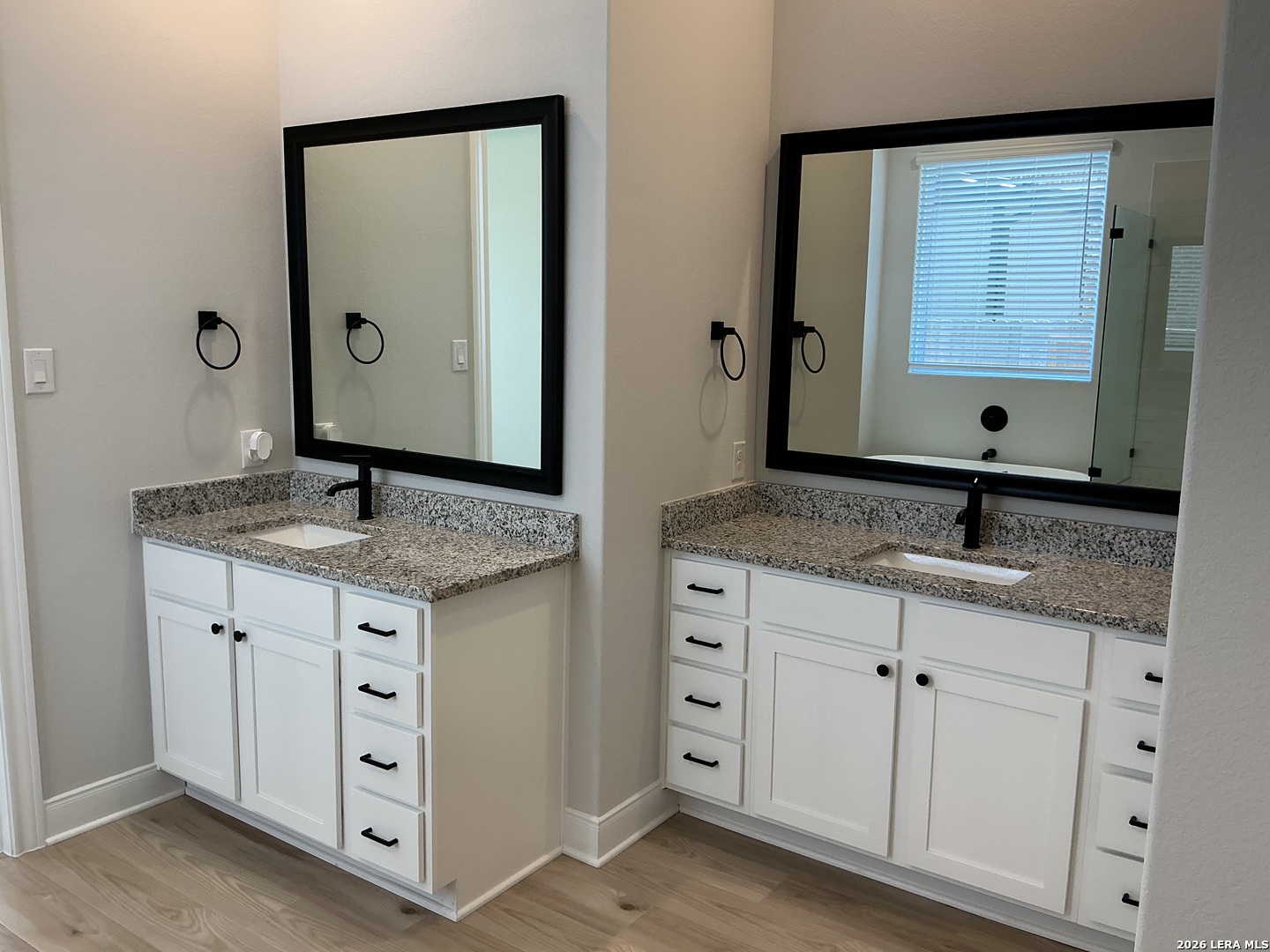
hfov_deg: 61.7
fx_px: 1064
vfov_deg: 48.2
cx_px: 635
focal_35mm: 29
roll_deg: -1.1
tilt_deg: -8.8
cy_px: 476
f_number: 1.8
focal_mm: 3
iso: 50
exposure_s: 1/60
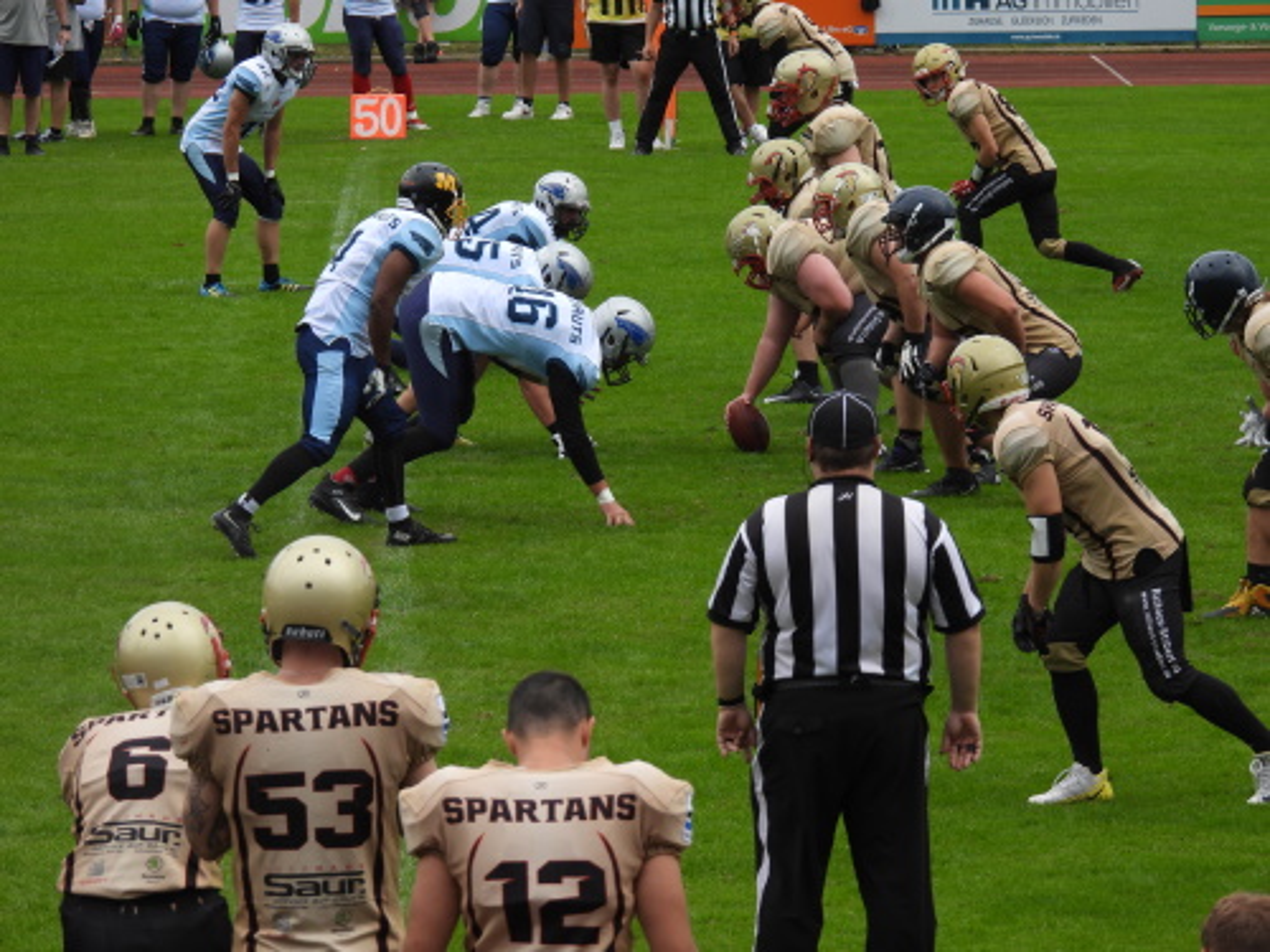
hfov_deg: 6.6
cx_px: 635
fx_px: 11006
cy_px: 476
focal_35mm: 300
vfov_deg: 5.0
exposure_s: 1/250
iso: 100
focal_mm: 53.5
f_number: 5
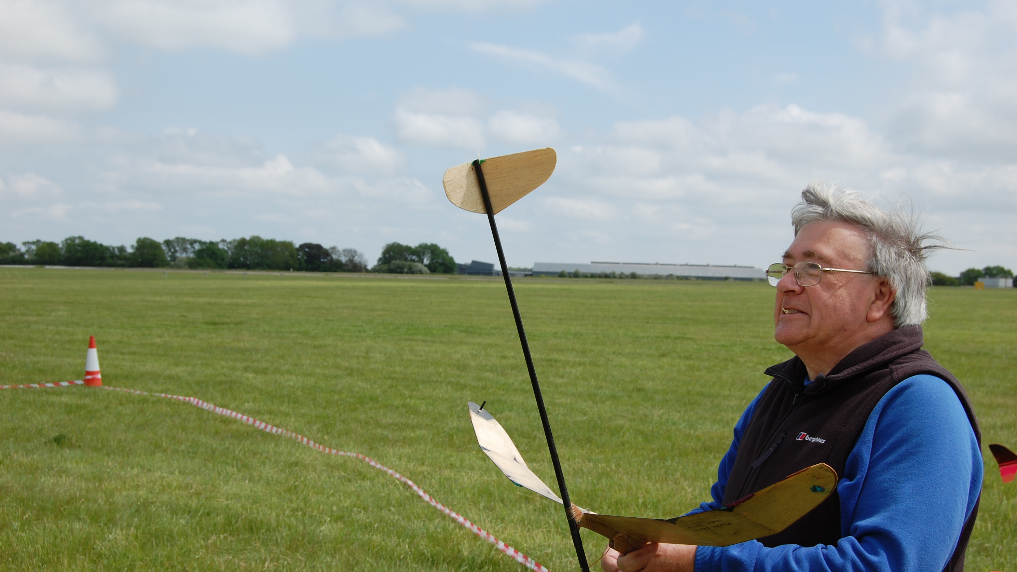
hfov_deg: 37.5
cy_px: 316
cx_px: 509
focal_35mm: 56
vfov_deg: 21.6
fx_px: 1497
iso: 200
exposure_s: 1/400
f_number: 10
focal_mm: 35
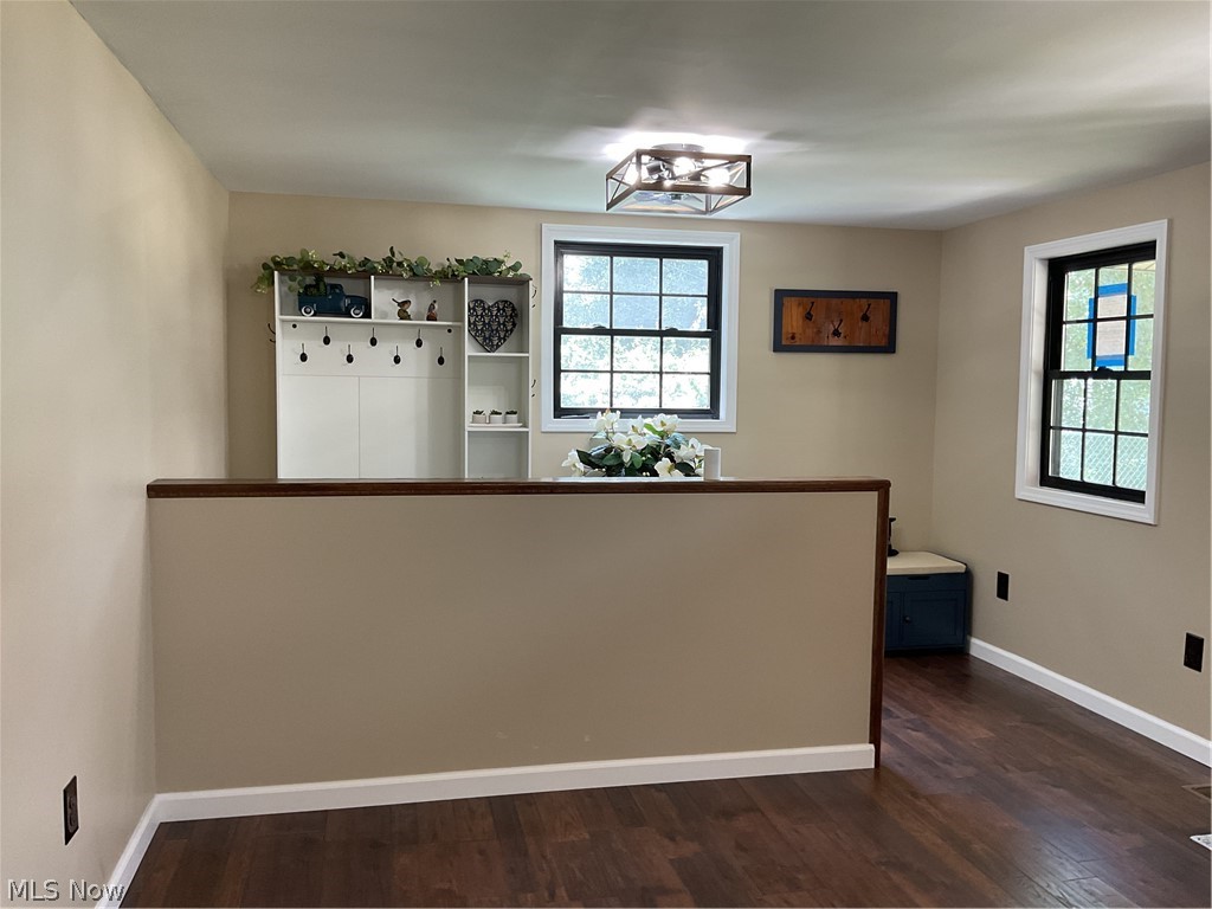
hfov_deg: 61.7
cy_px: 454
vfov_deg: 48.2
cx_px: 606
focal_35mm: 29
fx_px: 1015
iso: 64
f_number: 1.8
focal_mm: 3
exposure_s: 1/60
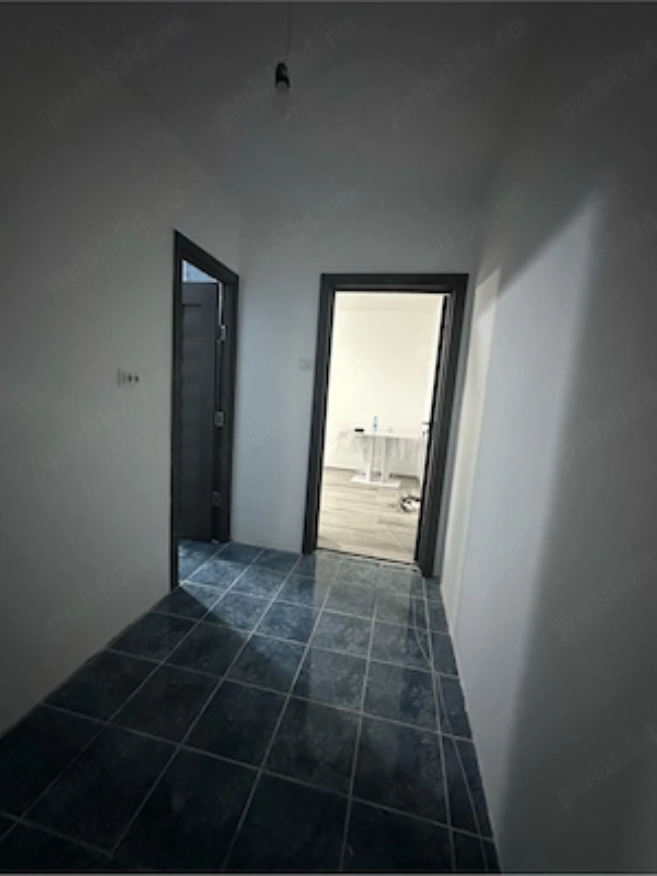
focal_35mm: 14
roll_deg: -4.1
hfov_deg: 85.7
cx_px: 328
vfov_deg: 102.1
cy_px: 438
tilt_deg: -9.2
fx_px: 354
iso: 1250
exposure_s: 1/50
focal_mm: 2.22
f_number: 2.2
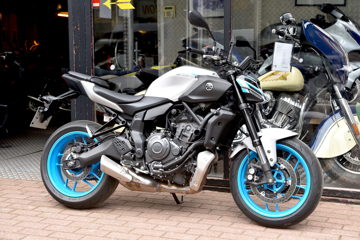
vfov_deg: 21.9
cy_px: 120
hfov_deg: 32.4
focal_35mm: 62
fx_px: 620
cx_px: 180
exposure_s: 1/60
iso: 100
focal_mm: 62
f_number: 4
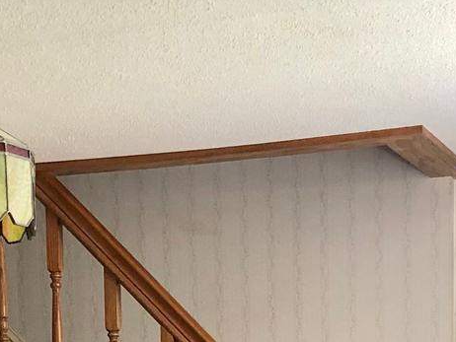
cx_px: 154
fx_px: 1634
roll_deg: +1.3
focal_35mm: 124
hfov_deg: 15.9
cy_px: 674
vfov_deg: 10.9
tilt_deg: -6.8
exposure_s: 1/20
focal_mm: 4
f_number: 1.8
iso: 40
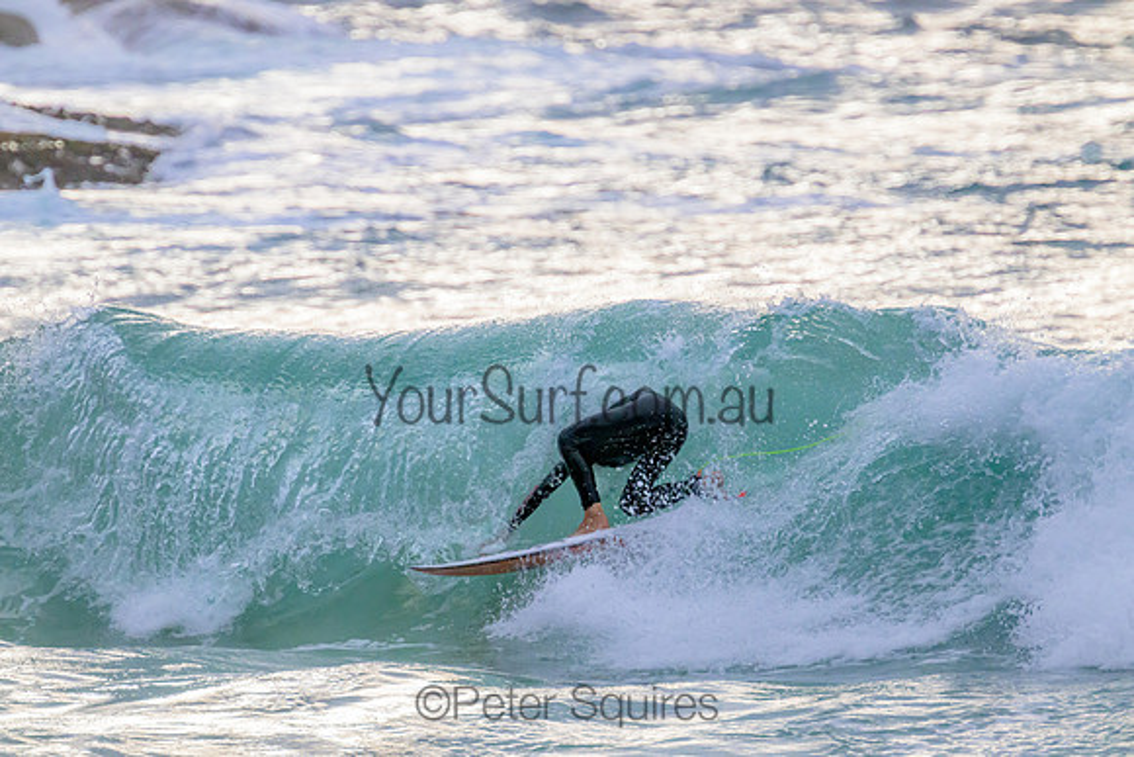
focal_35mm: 800
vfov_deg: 1.7
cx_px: 567
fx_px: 25205
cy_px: 378
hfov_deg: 2.6
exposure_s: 1/2000
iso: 4000
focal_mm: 800
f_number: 11
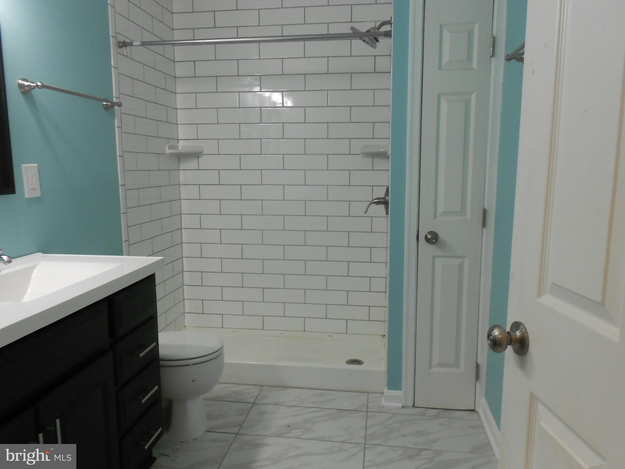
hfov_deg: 67.3
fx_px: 469
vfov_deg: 53.1
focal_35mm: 26
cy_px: 234
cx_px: 312
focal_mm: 4.6
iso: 160
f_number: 3.2
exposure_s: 1/30
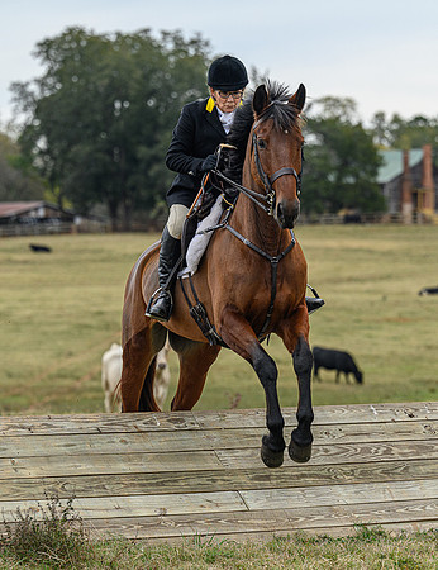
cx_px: 254
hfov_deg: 7.2
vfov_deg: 9.4
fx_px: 3460
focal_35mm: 208
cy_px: 328
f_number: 3.5
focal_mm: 125
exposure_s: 1/800
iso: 500
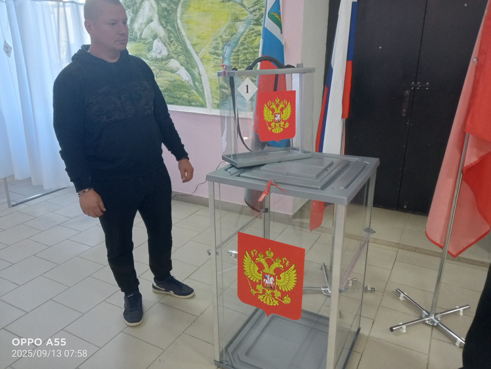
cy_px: 184
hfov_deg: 63.4
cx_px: 246
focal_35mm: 28
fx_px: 398
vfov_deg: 49.9
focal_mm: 4.04
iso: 1587
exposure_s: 1/25
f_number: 1.8
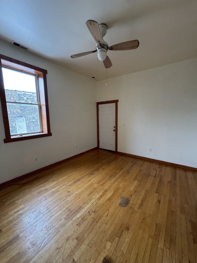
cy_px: 132
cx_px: 98
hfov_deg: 85.7
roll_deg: +2.3
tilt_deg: -7.4
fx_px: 106
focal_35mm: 14
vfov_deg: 102.1
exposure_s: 1/99
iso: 250
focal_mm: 2.22
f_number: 2.2
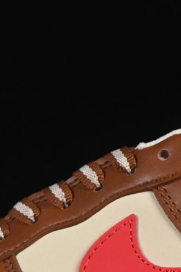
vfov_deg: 6.2
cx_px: 111
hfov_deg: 4.2
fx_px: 2489
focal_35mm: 330
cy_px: 224
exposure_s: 1/80
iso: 160
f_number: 8
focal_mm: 50
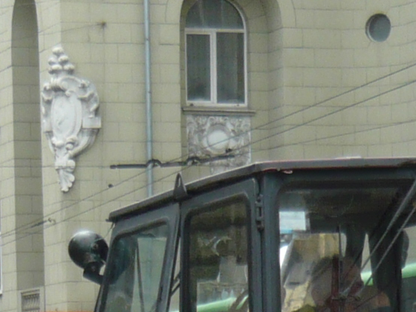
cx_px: 138
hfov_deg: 9.3
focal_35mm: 213
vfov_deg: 6.8
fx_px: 2560
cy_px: 592
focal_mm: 6
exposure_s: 1/500
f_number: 2.9
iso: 100
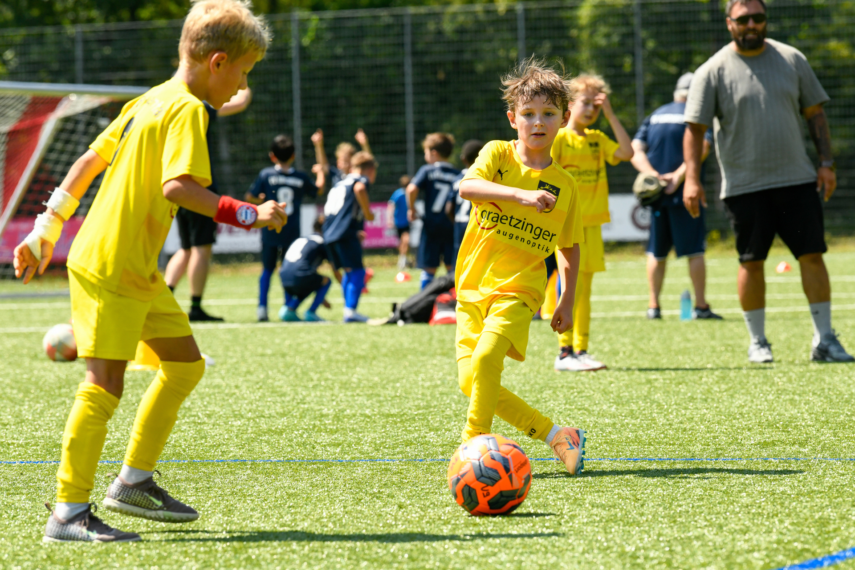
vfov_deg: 6.9
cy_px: 285
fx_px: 4750
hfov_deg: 10.3
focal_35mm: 200
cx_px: 428
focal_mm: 200
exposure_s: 1/1600
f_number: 7.1
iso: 1000
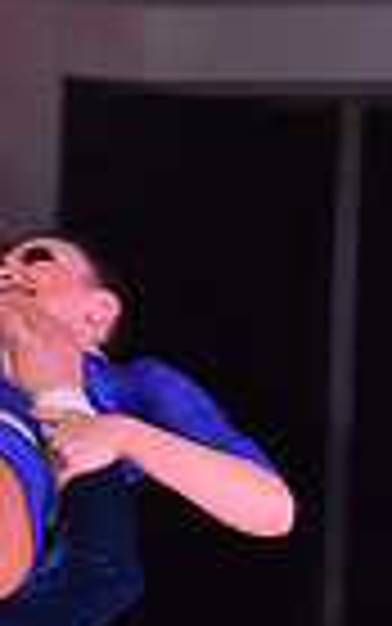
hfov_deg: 2.3
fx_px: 9818
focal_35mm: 575
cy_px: 793
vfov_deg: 3.6
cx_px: -210
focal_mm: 135
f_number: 5.6
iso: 2500
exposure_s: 1/320
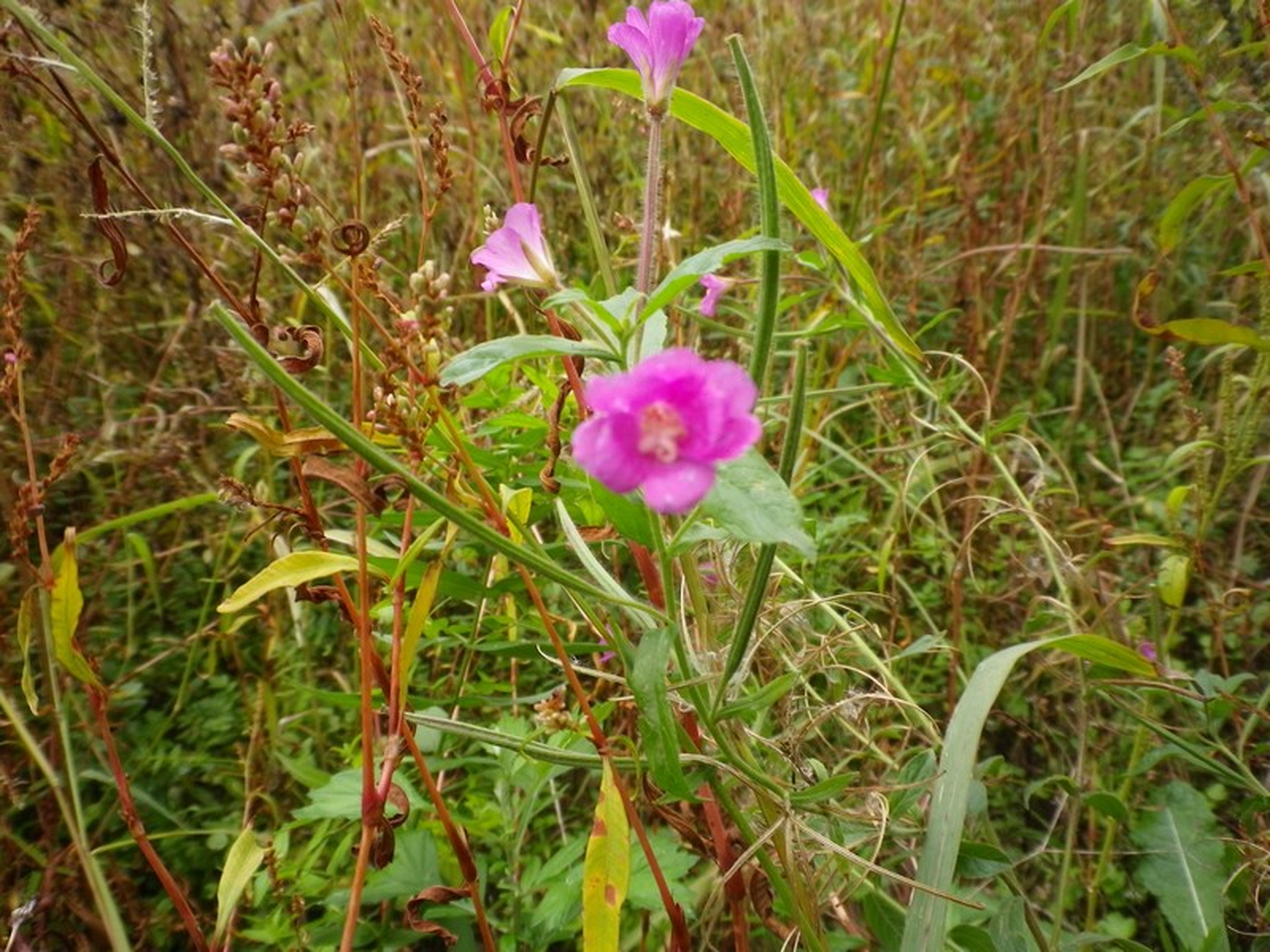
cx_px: 635
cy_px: 476
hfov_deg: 63.4
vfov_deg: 49.7
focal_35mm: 28
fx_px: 1027
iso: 80
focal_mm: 5.05
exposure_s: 1/100
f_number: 3.5
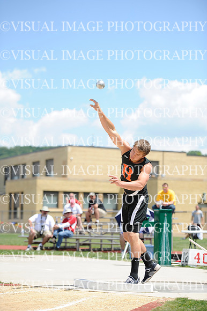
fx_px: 907
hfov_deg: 13.0
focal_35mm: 105
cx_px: 104
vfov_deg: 19.5
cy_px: 156
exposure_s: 1/2500
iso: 250
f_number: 2.8
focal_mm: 105
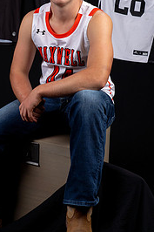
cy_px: 87
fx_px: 392
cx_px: 49
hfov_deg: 22.1
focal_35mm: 61
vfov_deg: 32.7
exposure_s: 1/160
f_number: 6.3
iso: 100
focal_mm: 24
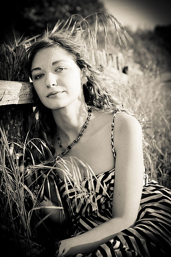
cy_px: 128
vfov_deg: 35.1
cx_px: 86
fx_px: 407
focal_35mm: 57
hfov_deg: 23.7
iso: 800
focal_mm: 38
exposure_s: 1/2000
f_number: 4
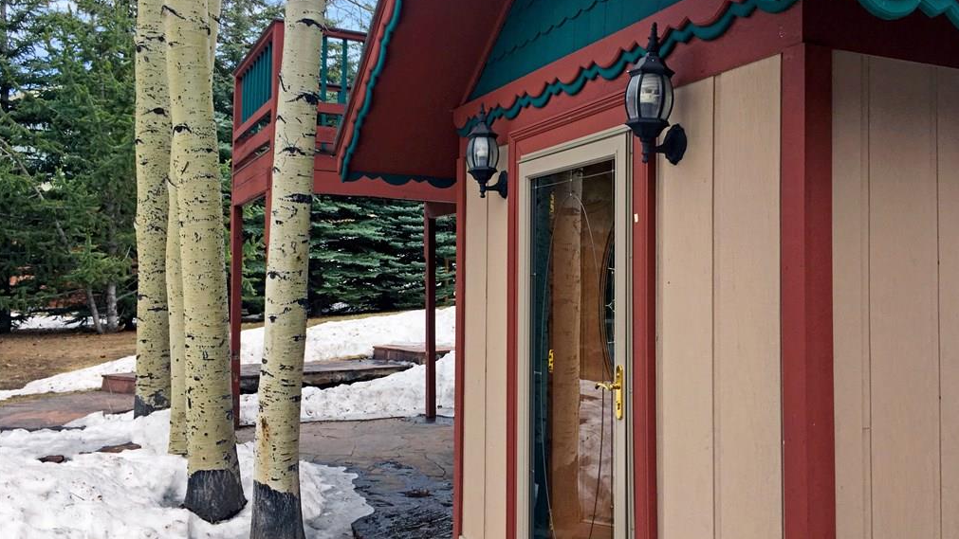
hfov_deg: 61.0
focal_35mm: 32
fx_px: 814
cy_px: 259
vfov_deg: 36.7
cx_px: 481
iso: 25
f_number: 2.2
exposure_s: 1/754
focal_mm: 4.15
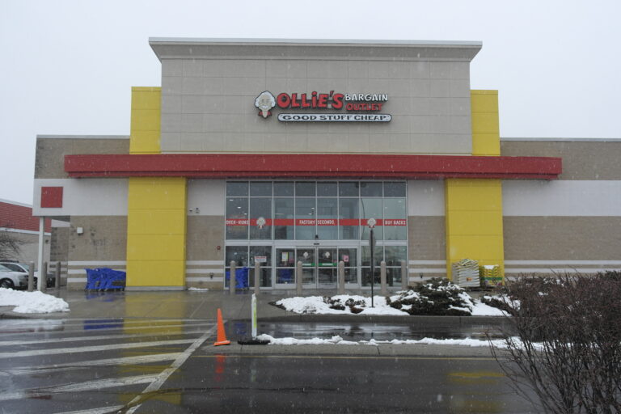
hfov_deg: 61.9
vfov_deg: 43.6
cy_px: 207
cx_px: 310
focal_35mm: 30
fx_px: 517
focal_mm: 20
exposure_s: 1/160
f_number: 5
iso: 100
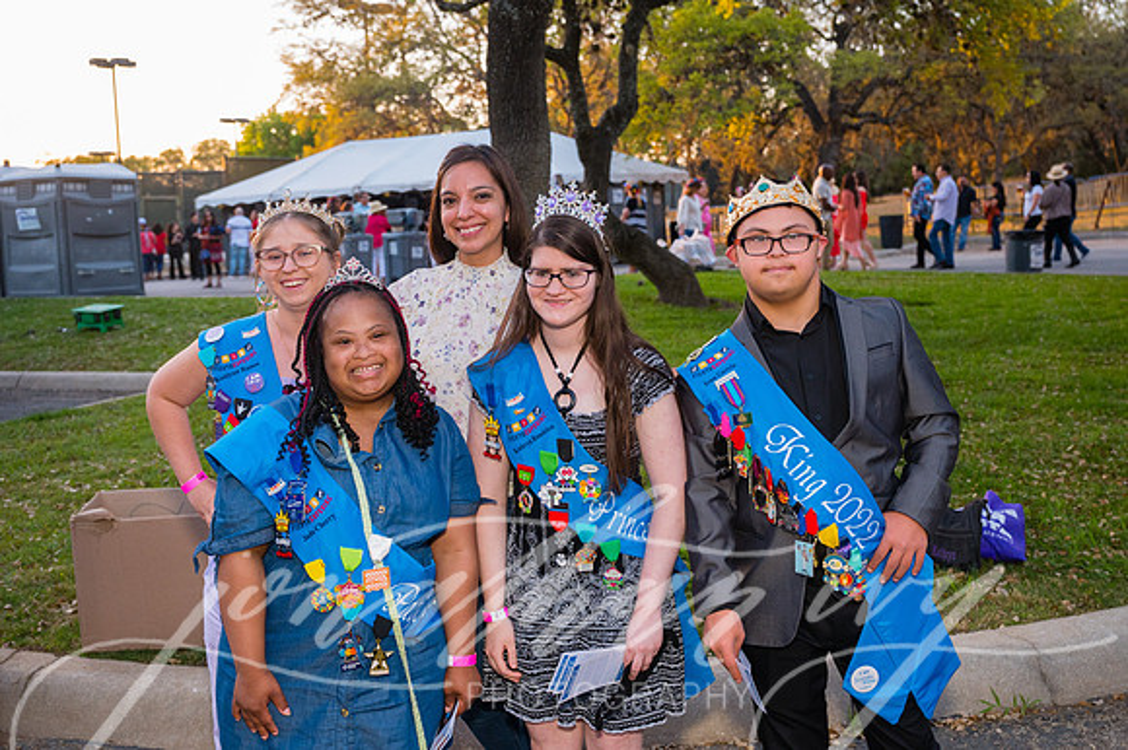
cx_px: 594
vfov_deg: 35.0
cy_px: 343
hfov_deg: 50.7
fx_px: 1190
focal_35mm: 38
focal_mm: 35
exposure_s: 1/800
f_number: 4
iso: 1600
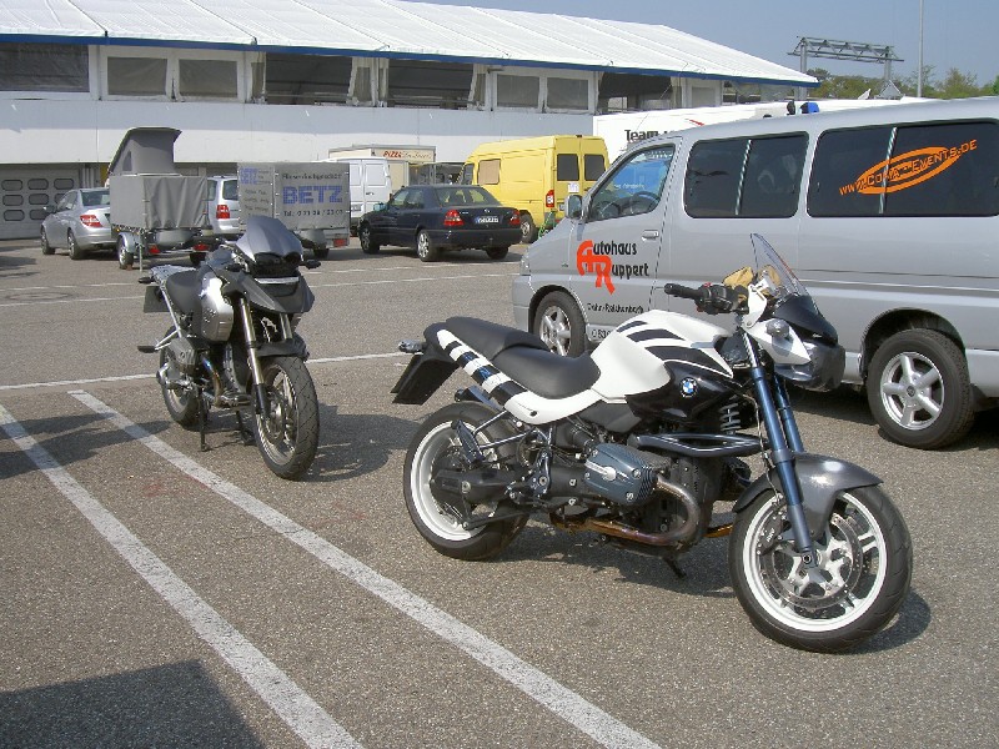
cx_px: 500
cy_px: 374
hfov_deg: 47.9
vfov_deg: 36.8
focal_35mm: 39
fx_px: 1126
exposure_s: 1/500
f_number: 4.7
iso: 100
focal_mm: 8
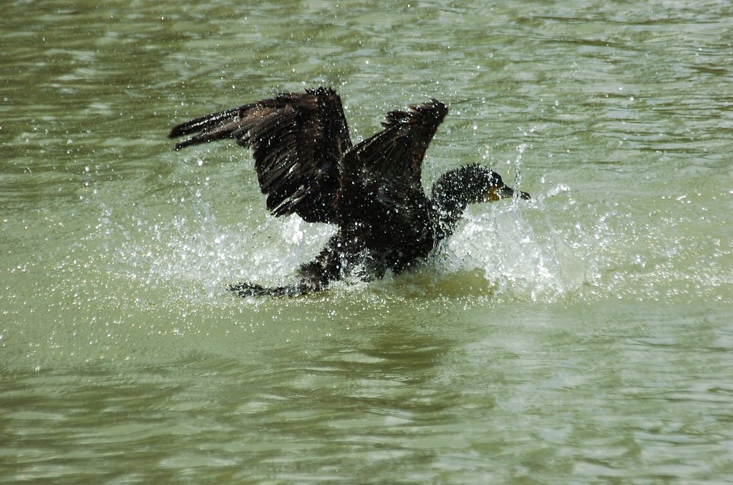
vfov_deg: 4.1
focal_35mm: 330
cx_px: 366
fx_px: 6705
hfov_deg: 6.3
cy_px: 242
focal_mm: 220
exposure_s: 1/1000
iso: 640
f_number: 5
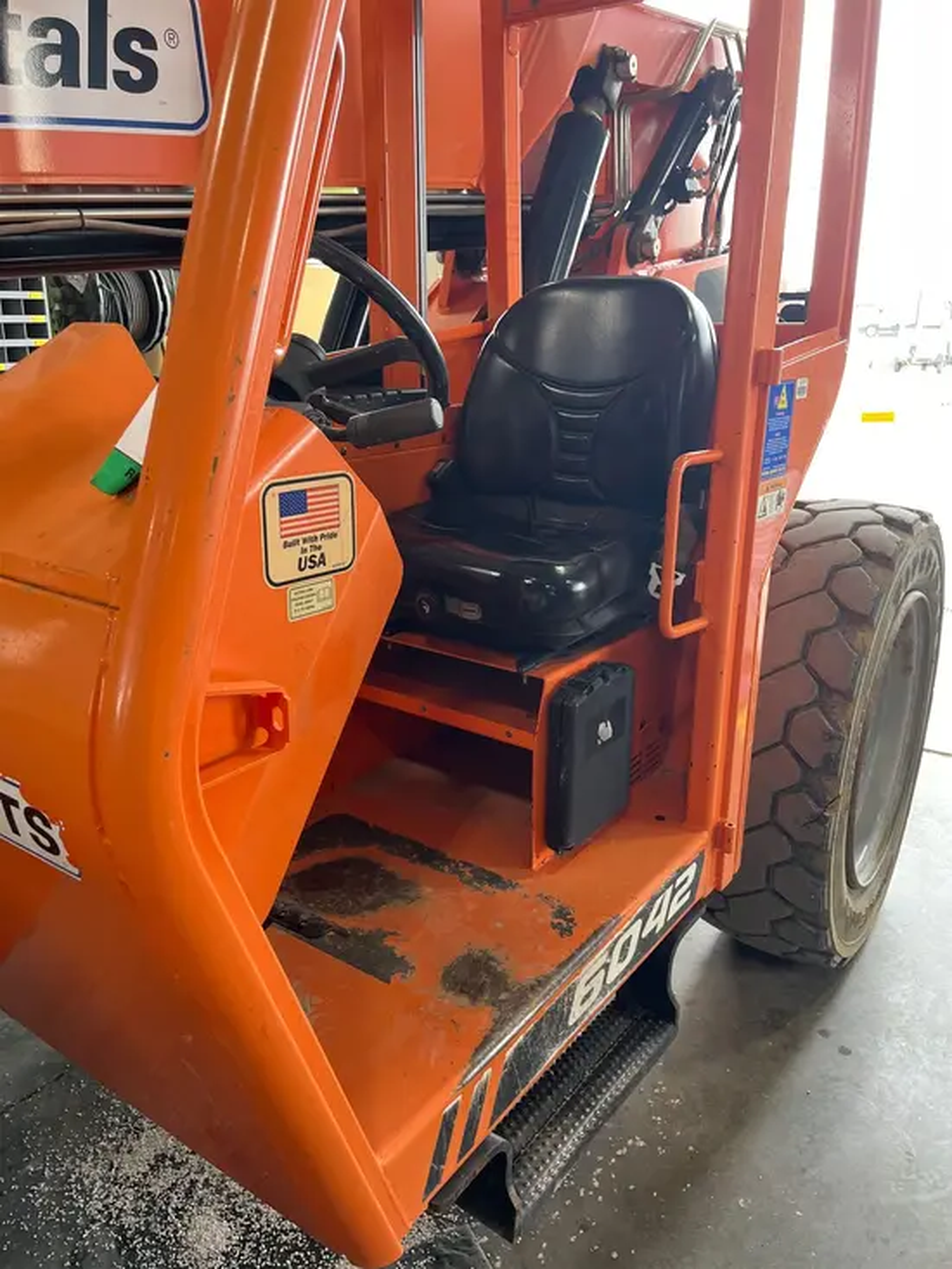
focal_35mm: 26
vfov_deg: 67.3
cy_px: 634
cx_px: 476
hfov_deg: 53.1
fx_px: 953
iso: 125
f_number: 1.6
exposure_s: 1/108
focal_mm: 5.1
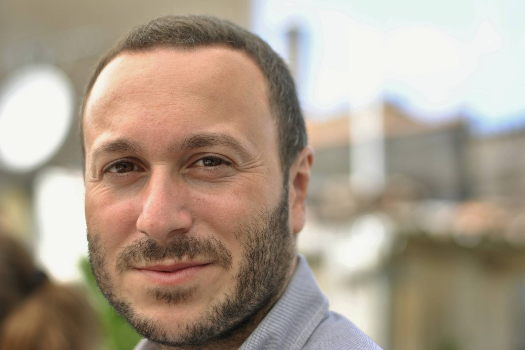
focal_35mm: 75
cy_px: 175
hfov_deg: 27.0
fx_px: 1094
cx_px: 262
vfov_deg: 18.2
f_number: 2
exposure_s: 1/1000
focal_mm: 50
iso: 100
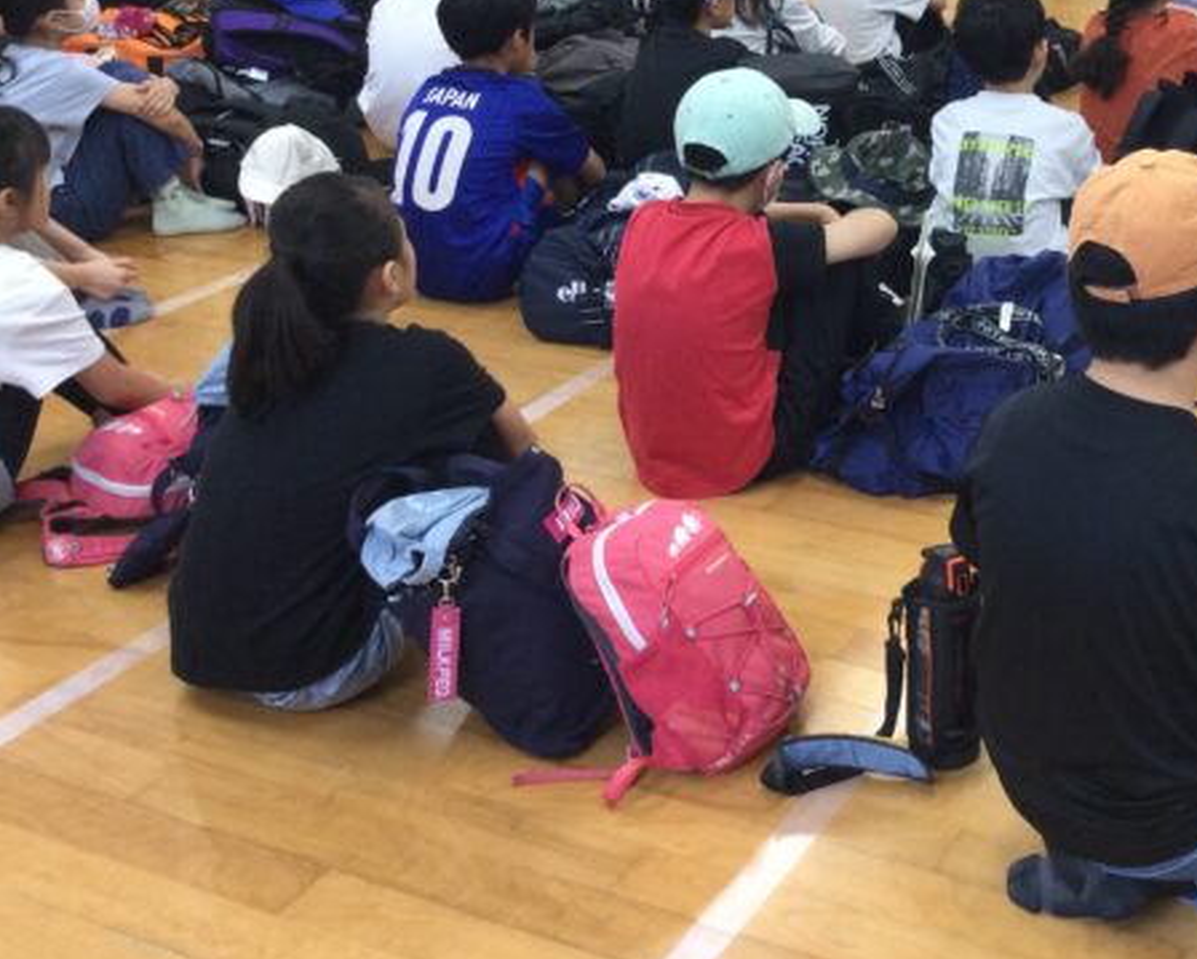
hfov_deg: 33.8
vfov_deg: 27.6
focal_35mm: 54
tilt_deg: -17.1
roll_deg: -1.0
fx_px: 1914
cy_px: 190
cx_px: 938
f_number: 2.4
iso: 80
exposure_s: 1/30
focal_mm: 3.3
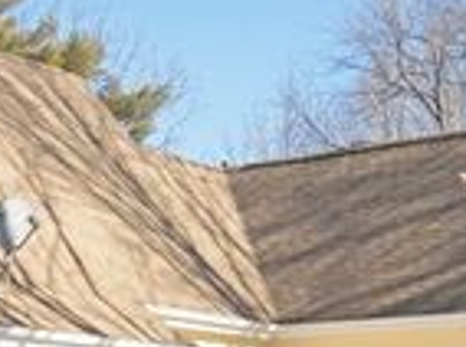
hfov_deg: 15.8
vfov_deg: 12.0
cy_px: 352
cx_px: -16
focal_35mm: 122
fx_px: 1640
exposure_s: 1/160
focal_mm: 24
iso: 1600
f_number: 20
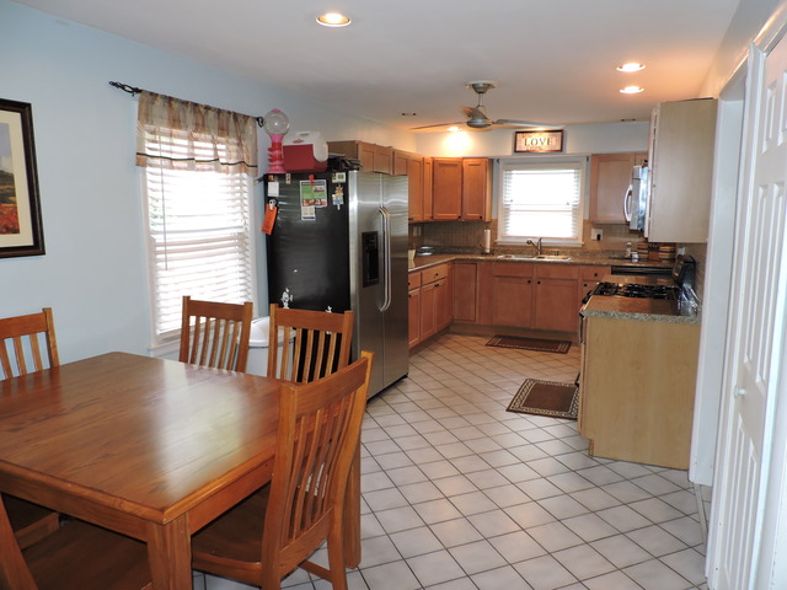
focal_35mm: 24
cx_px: 394
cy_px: 295
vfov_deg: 56.8
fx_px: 546
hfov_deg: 71.6
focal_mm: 4.3
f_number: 3
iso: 320
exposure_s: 1/40
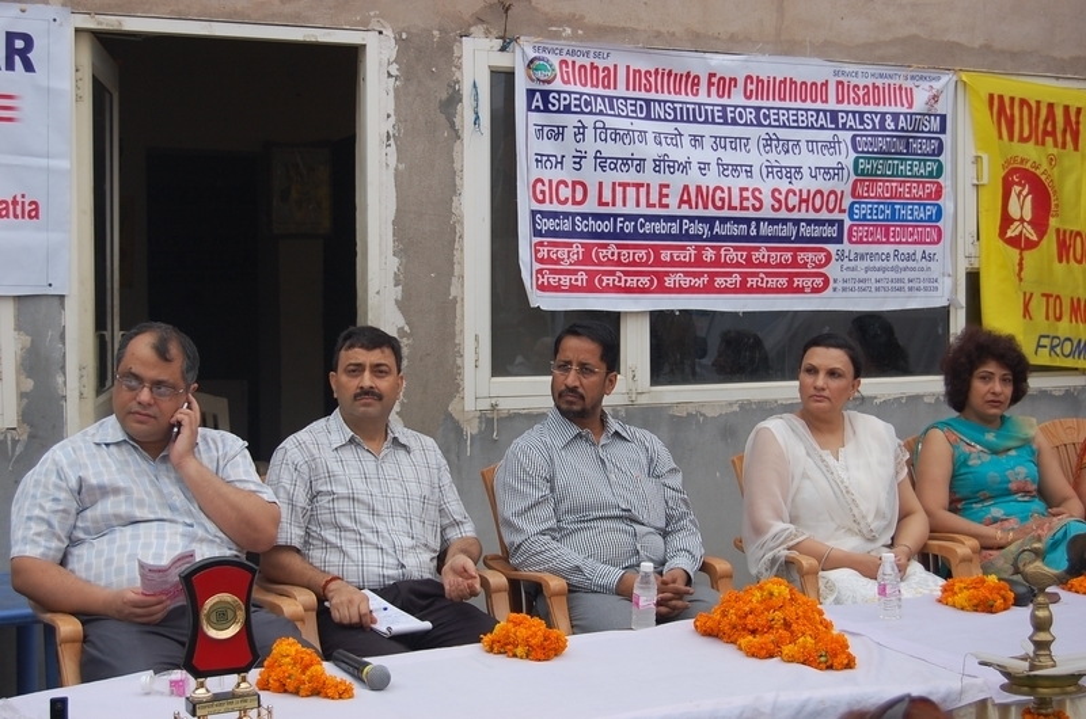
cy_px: 360
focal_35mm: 57
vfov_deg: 23.7
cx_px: 543
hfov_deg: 35.1
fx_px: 1716
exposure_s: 1/160
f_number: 6.3
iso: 200
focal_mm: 38
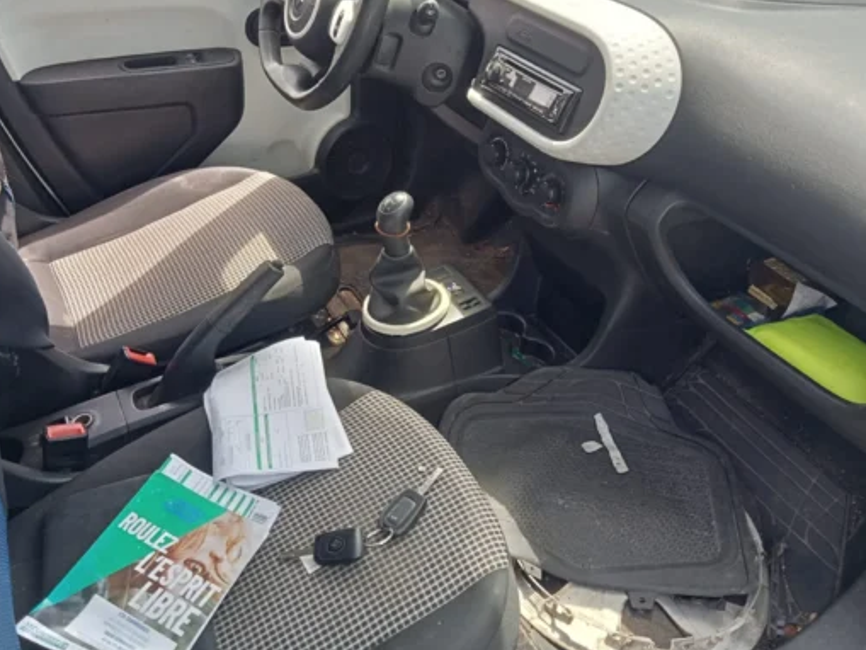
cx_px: 390
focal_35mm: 33
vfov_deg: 42.9
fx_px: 826
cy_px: 299
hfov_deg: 55.2
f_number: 2.2
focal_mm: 3.46
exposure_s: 1/190
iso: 100
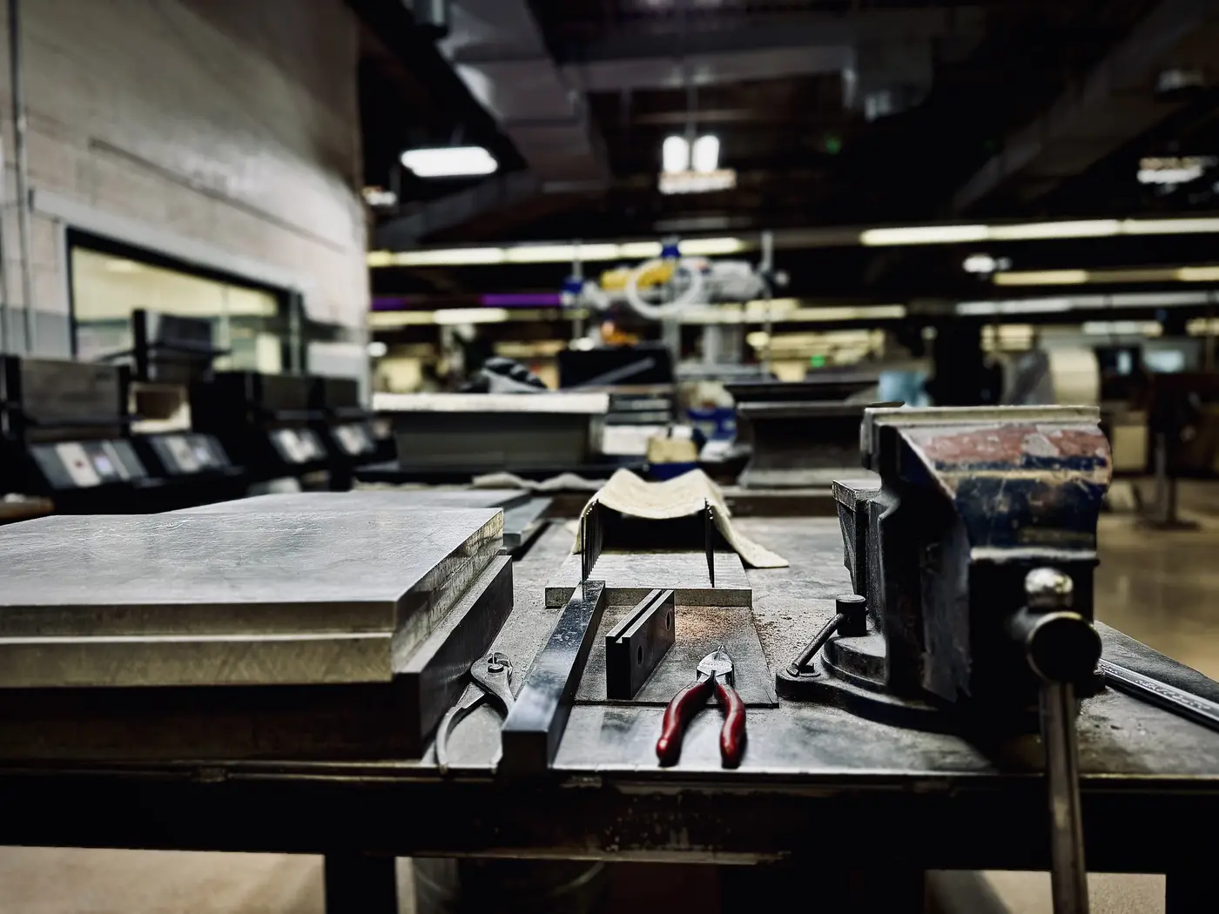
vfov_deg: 56.8
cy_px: 457
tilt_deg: -3.3
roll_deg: +1.9
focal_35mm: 24
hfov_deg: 71.6
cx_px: 610
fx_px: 845
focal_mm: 6.76
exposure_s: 1/120
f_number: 1.78
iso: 100
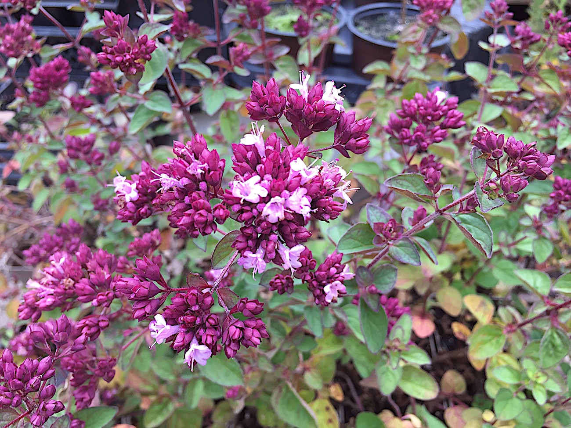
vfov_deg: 48.2
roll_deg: +0.6
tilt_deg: -38.6
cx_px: 286
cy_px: 214
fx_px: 478
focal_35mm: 29
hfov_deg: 61.7
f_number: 2.2
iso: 32
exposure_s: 1/119
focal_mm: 4.15
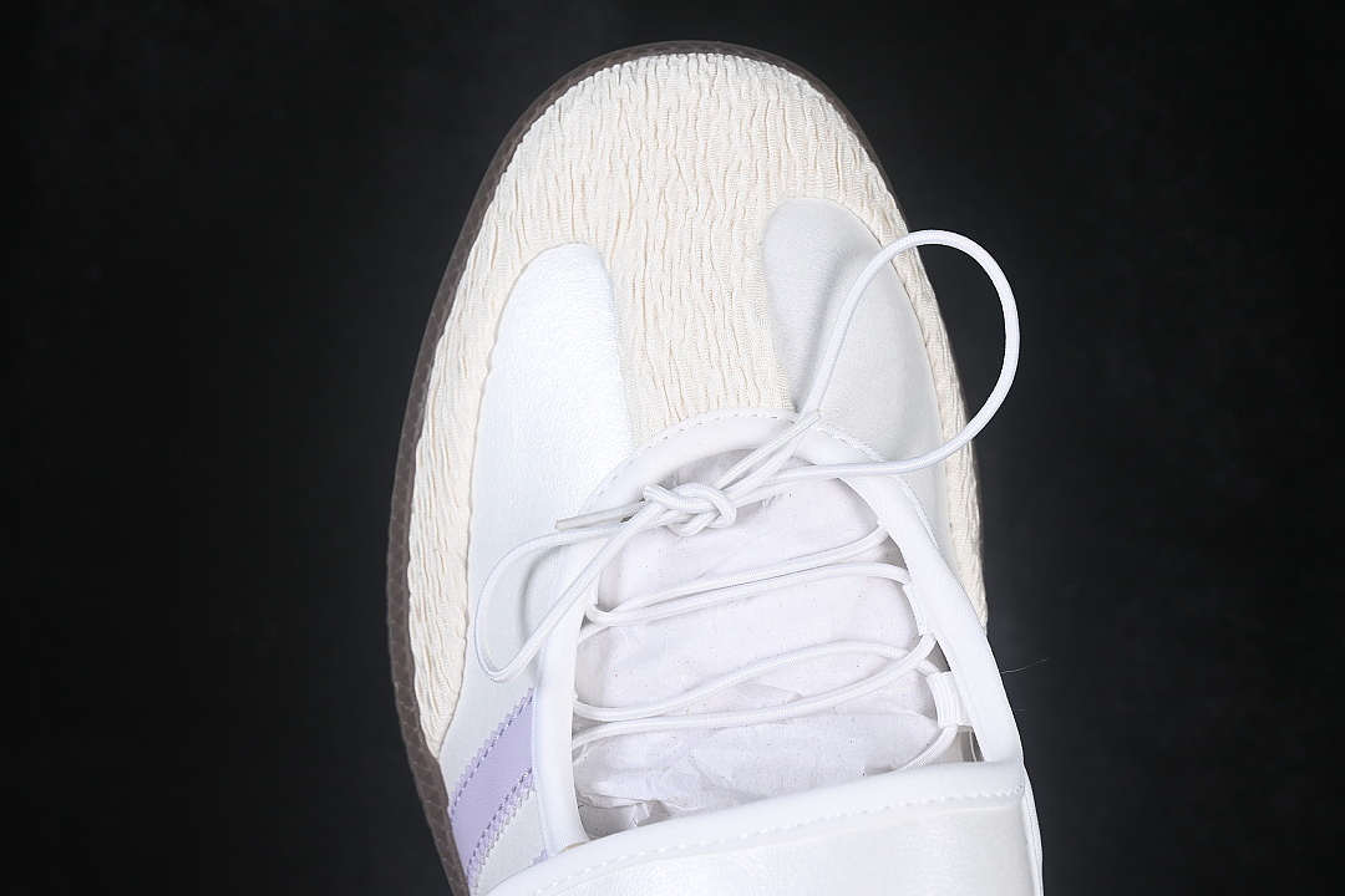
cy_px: 448
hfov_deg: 27.0
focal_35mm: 75
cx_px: 672
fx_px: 2802
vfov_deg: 18.2
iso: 160
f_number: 7.1
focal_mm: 50
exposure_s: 1/80
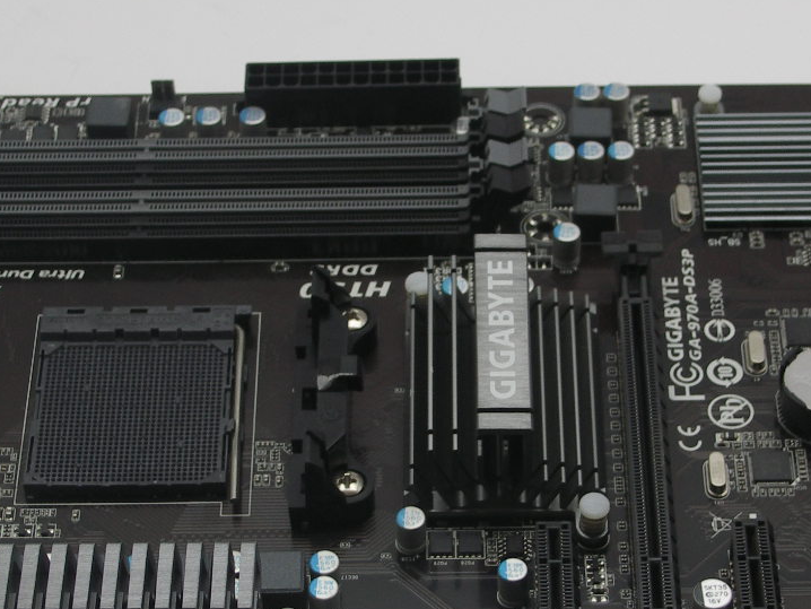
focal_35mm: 98
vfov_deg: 15.1
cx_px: 474
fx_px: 2297
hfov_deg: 20.0
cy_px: 427
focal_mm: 11.4
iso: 80
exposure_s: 1/60
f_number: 3.2
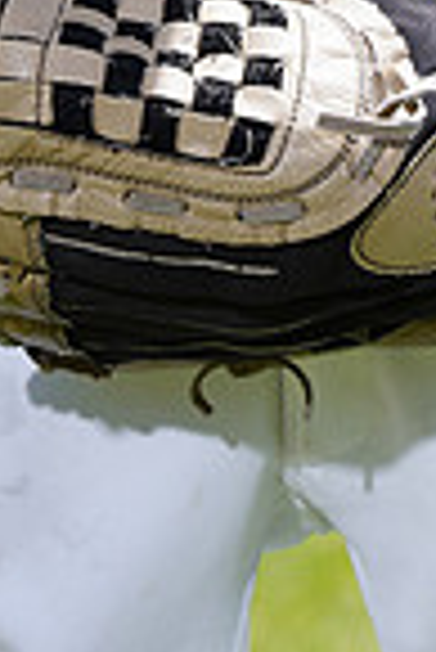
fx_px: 14298
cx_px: 173
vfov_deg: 2.6
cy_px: -598
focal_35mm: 789
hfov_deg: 1.7
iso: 100
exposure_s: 1/250
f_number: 6.3
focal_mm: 197
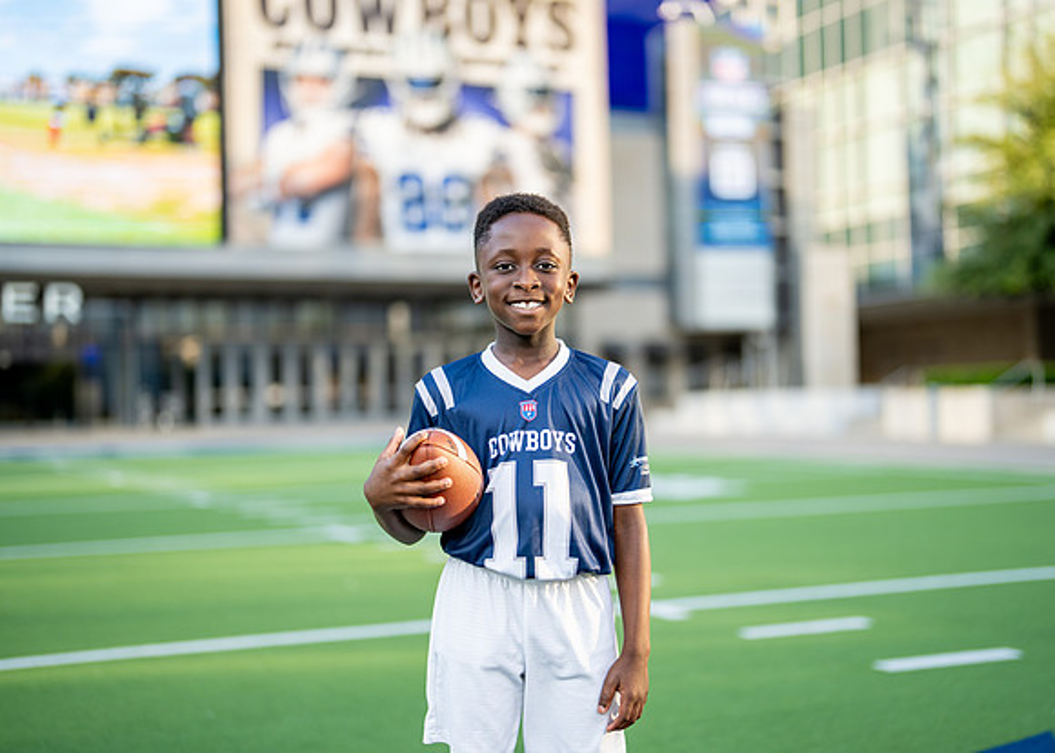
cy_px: 380
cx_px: 541
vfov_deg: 26.5
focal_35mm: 53
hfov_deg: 36.5
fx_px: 1601
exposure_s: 1/1250
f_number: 1.2
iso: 100
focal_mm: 50
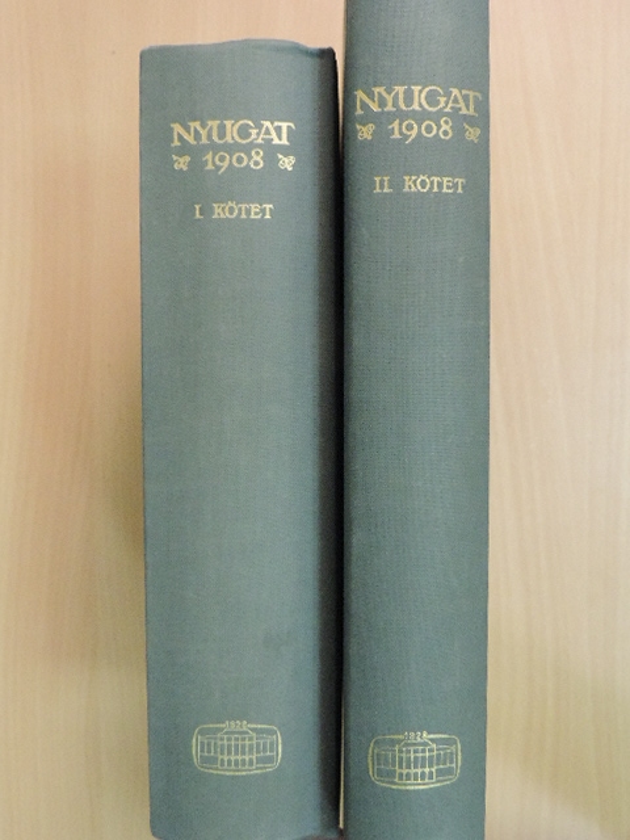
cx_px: 315
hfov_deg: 40.7
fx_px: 849
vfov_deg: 52.6
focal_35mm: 35
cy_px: 420
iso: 1400
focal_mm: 6.2
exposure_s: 1/60
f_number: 3.3
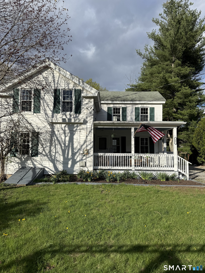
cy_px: 136
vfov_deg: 71.6
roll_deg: -0.9
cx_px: 102
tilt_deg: +4.1
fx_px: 190
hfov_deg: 56.8
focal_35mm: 24
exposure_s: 1/5319
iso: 80
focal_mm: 6.76
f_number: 1.78
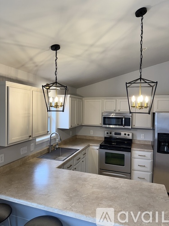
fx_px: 156
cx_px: 84
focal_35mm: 24
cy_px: 113
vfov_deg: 71.6
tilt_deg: -0.9
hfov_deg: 56.8
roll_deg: -2.2
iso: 160
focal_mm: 6.76
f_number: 1.78
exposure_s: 1/120
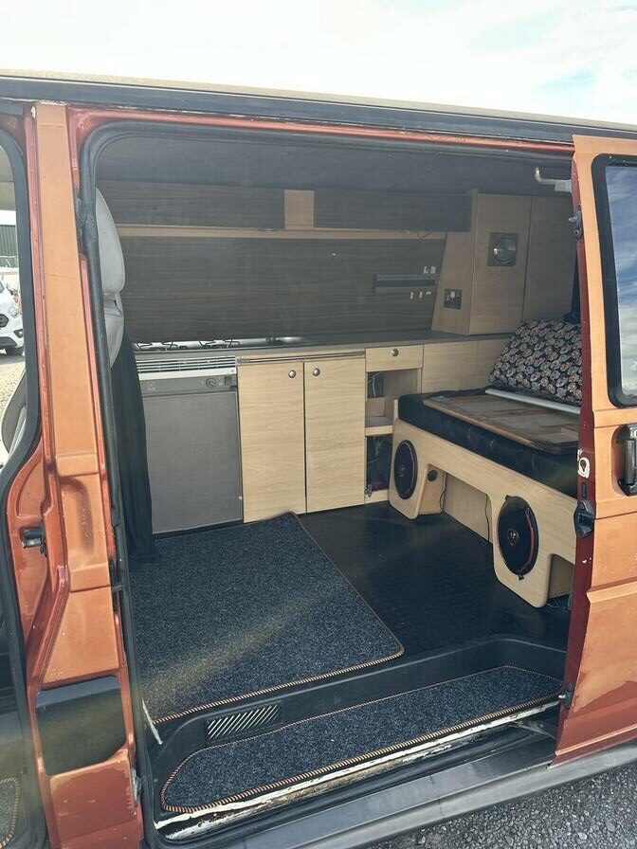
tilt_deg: -14.4
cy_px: 424
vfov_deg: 71.6
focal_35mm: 24
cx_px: 318
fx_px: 589
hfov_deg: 56.8
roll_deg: +0.2
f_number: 1.78
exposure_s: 1/477
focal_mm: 6.86
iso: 80
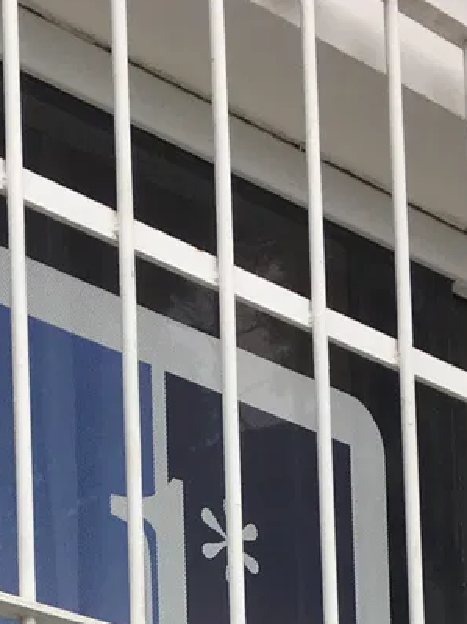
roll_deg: +2.6
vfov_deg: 13.5
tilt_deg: +3.5
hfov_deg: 11.9
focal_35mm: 124
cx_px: 114
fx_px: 2232
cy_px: 1261
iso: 25
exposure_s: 1/320
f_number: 2.2
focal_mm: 4.15
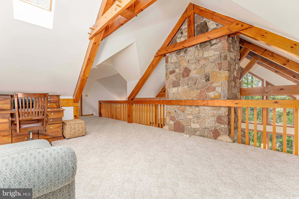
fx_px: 116
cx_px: 150
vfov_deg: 81.2
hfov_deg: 104.2
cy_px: 100
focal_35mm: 14
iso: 320
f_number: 8
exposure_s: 1/250
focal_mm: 14
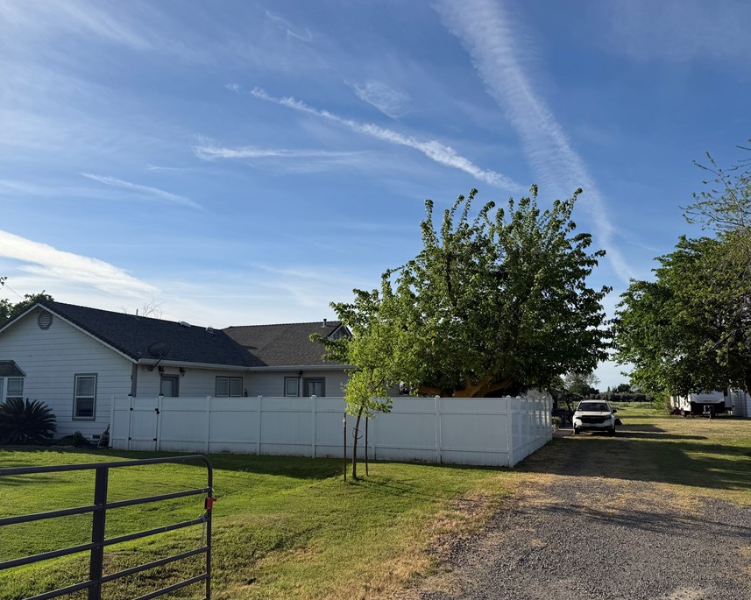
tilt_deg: +6.4
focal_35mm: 28
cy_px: 324
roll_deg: -0.5
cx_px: 336
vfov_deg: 51.5
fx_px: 622
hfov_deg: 62.1
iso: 80
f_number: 1.78
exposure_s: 1/6173
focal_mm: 6.76
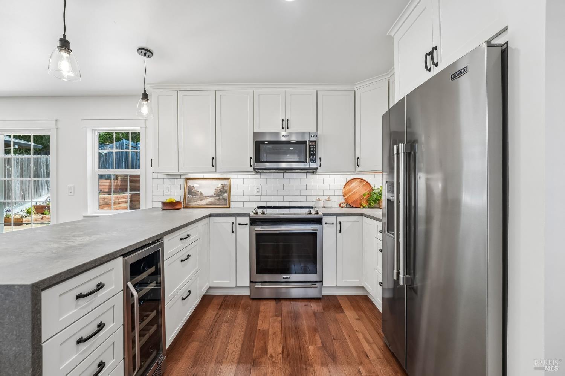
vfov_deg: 81.2
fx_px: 220
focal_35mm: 14
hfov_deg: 104.3
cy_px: 188
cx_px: 282
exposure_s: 1/40
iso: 640
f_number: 8
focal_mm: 14
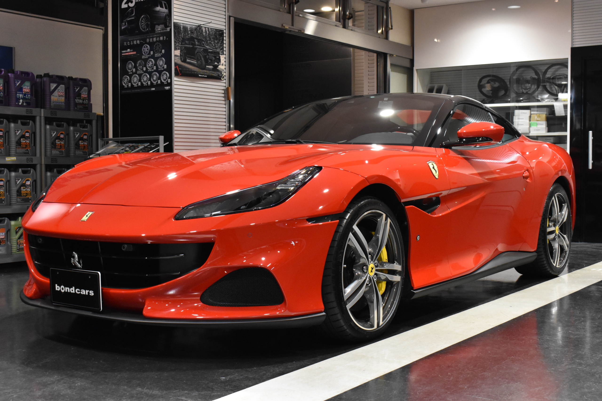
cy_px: 200
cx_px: 301
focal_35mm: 46
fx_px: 778
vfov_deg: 28.9
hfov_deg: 42.3
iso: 2800
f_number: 8
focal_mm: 31
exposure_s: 1/50
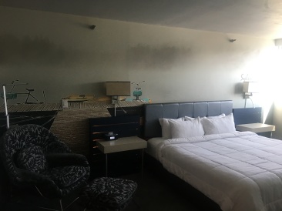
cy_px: 106
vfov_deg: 48.2
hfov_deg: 61.7
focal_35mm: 29
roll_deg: -0.1
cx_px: 141
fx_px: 236
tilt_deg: -5.3
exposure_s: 1/30
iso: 80
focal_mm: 4.15
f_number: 2.2
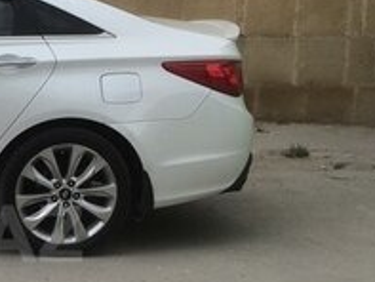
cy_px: 233
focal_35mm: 97
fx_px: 1051
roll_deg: +0.1
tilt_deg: -12.5
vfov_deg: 15.1
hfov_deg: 18.8
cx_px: -112
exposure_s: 1/760
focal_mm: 4.15
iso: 32
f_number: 2.2
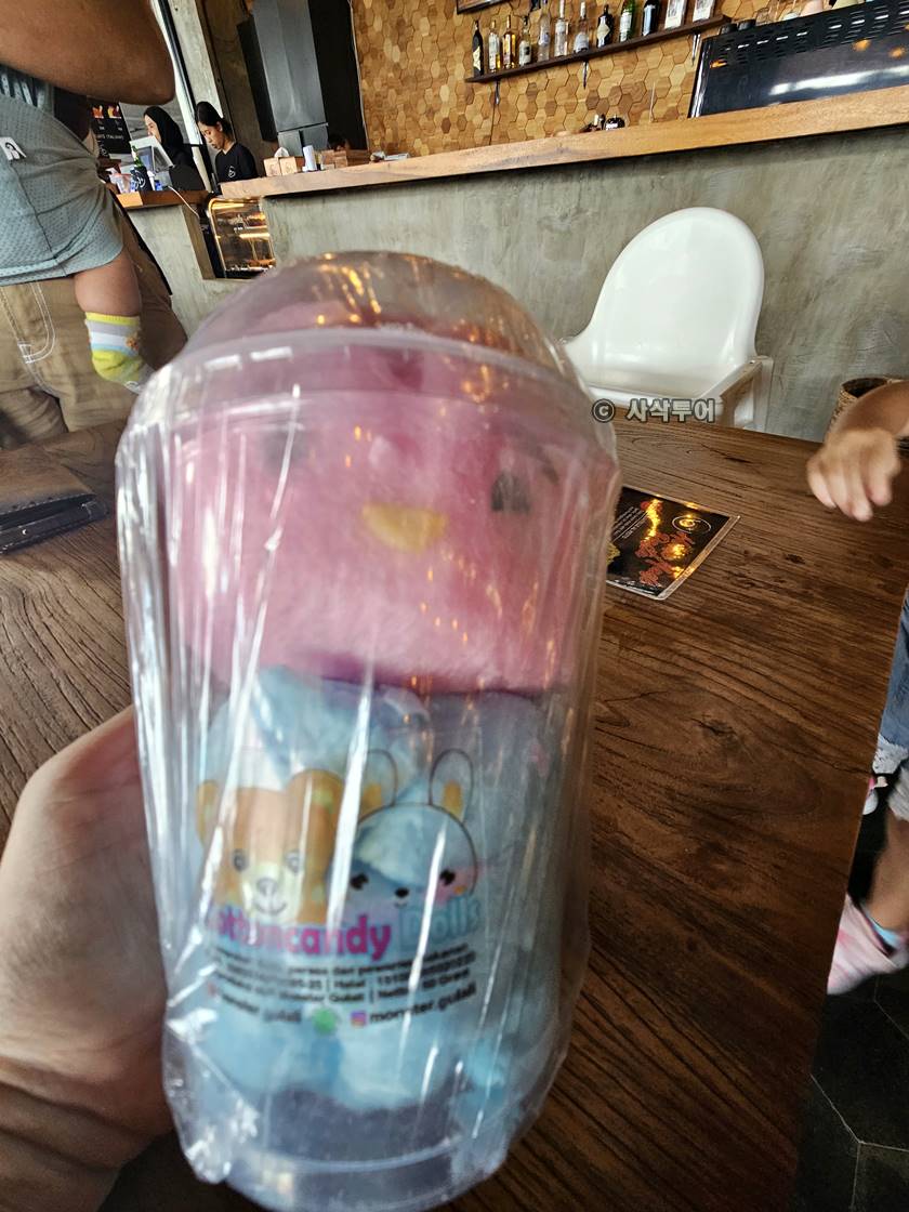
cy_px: 606
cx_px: 454
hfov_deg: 89.9
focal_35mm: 13
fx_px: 455
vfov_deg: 106.2
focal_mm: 2.2
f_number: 2.2
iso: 80
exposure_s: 1/50
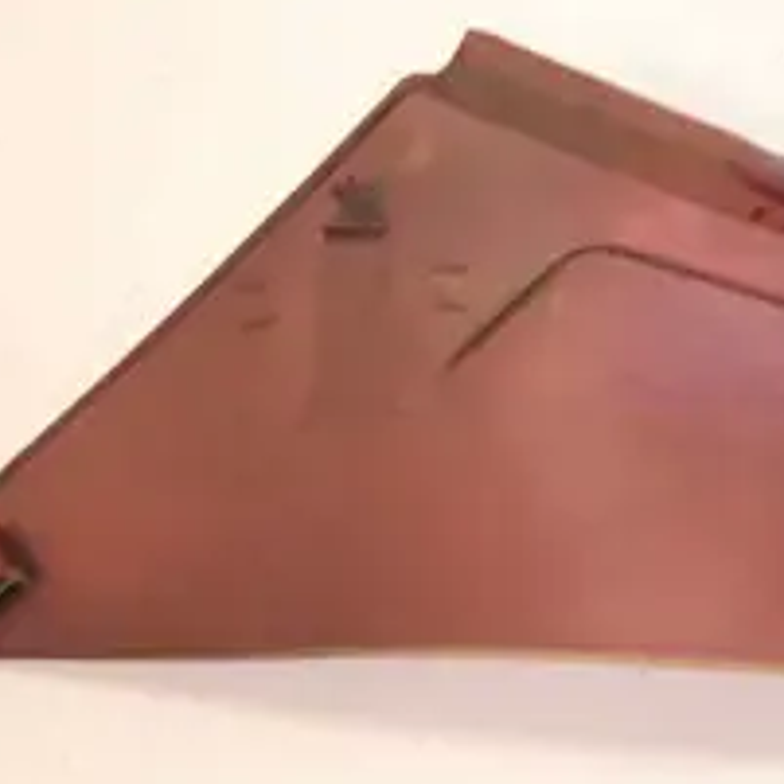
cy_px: 191
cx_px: 841
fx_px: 2639
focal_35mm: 103
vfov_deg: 16.8
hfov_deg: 16.4
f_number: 4.2
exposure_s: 1/60
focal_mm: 30
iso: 400
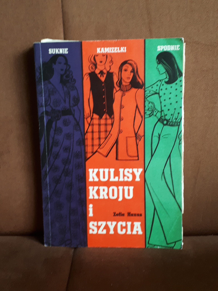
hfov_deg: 51.4
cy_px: 146
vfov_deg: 65.3
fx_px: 227
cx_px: 109
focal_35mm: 27
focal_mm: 3.6
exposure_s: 1/17
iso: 250
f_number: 1.9
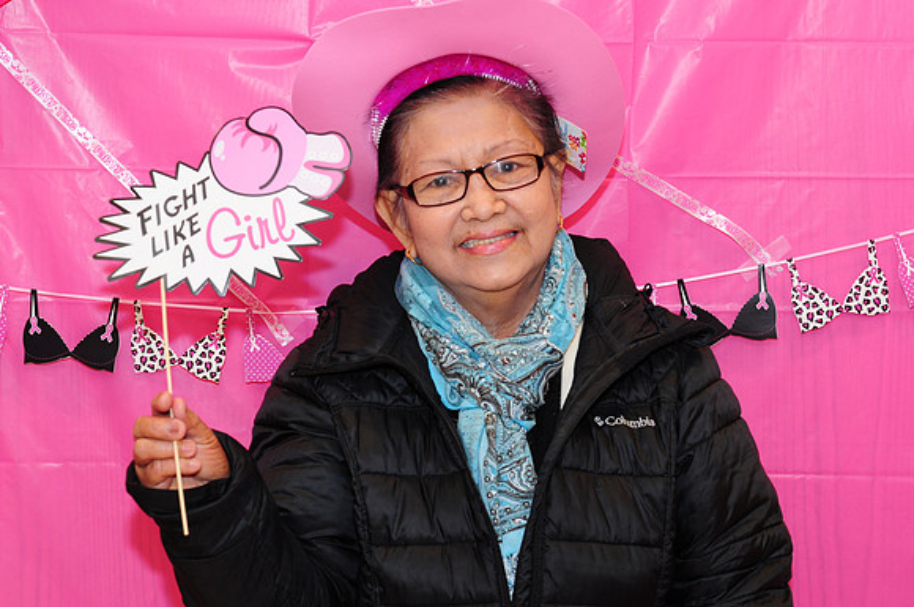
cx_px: 457
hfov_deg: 23.4
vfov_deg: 15.7
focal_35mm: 87
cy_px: 304
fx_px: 2206
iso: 640
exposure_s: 1/60
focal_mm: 58
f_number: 5.6
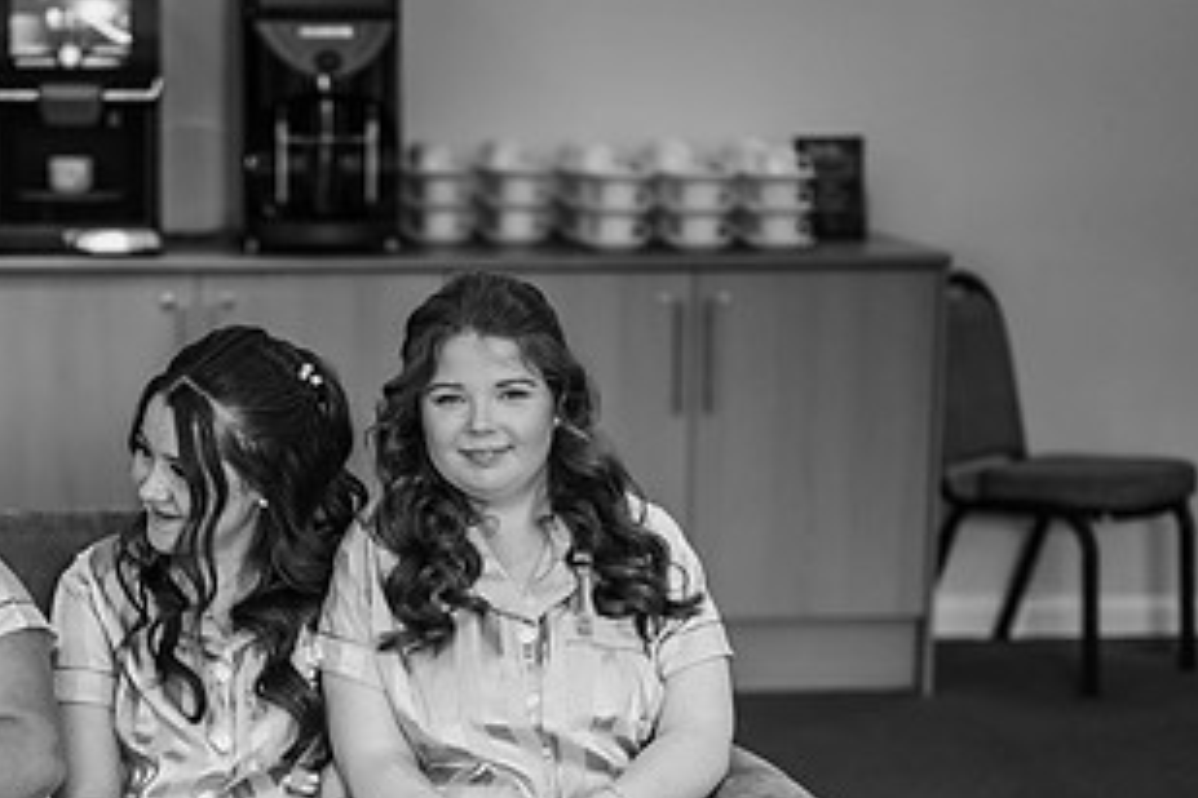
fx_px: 3128
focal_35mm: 94
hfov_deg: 21.5
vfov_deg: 14.4
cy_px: 664
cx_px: 299
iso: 280
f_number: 1.4
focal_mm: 50
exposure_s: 1/250
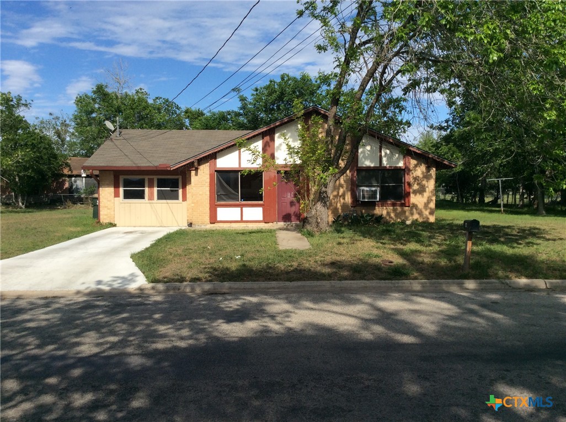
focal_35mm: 32
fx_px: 522
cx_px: 283
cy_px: 211
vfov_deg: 44.0
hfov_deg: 56.9
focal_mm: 3.3
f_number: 2.4
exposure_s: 1/1845
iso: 32
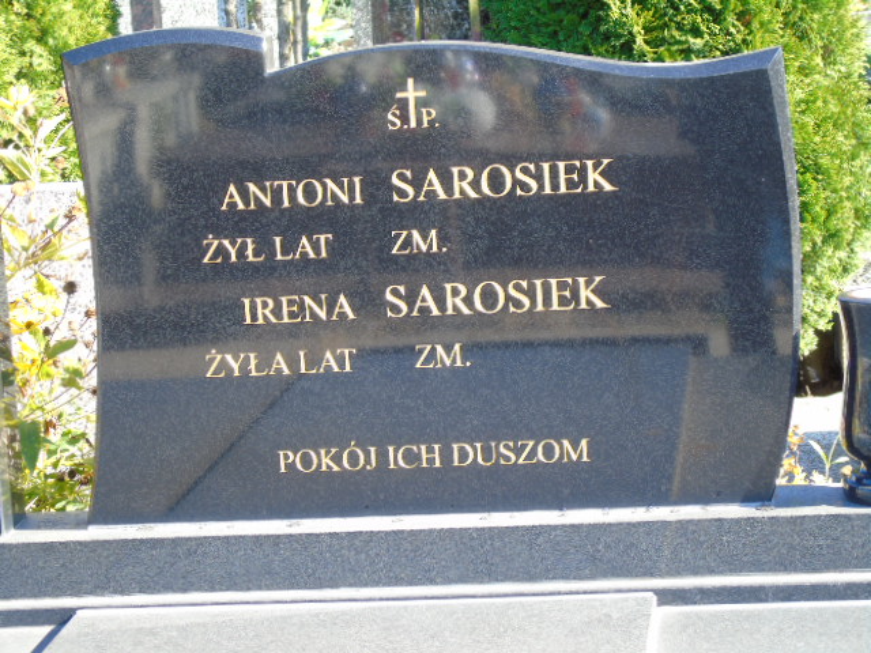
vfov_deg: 13.7
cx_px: 436
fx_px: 2717
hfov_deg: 18.2
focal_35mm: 108
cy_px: 326
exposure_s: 1/50
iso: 80
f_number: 4.4
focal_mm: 19
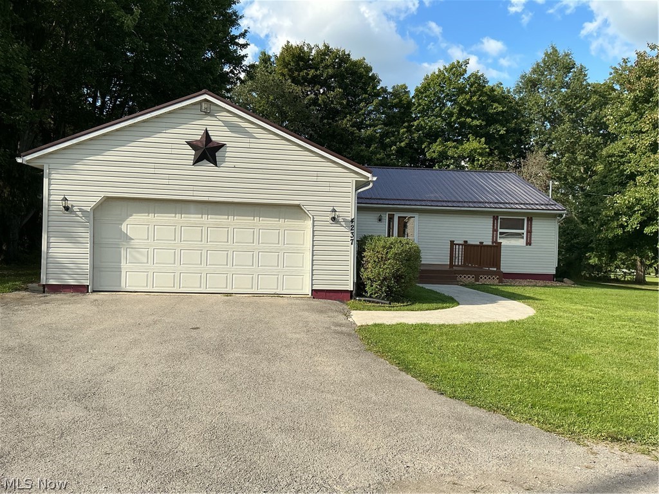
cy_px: 247
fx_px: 552
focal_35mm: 29
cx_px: 330
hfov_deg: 61.7
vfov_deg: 48.2
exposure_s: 1/1144
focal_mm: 3
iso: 25
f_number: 1.8
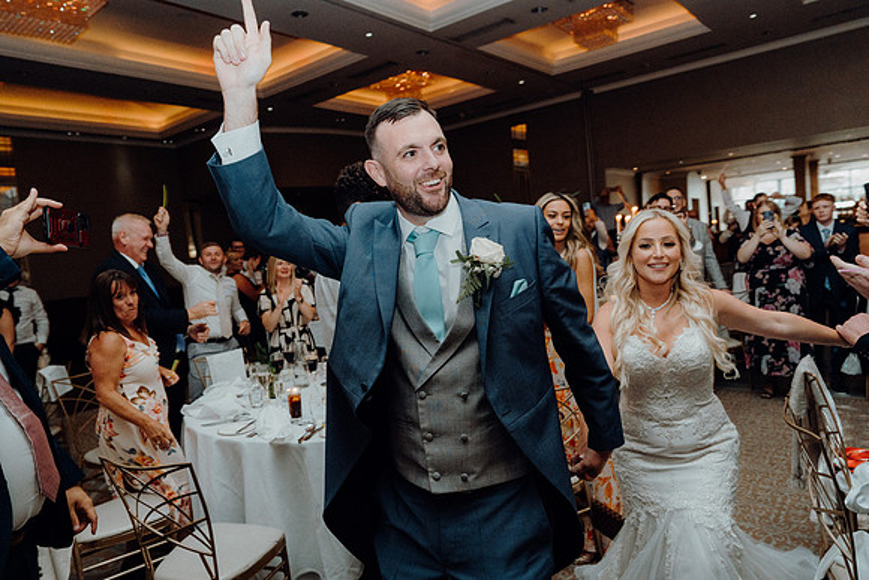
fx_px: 579
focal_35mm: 24
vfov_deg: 53.2
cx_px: 434
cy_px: 290
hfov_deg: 73.7
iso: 2500
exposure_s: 1/160
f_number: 3.5
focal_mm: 24
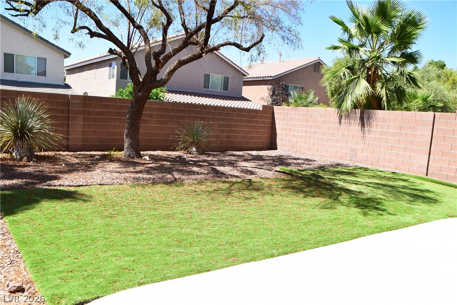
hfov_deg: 61.9
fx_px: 381
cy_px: 152
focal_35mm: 30
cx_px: 228
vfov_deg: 43.7
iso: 400
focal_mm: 20
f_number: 11
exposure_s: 1/500
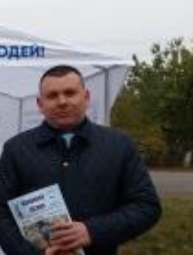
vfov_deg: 21.6
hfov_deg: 14.9
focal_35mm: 90
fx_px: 666
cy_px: 183
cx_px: -125
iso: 64
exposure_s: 1/616
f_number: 1.9
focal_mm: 3.7
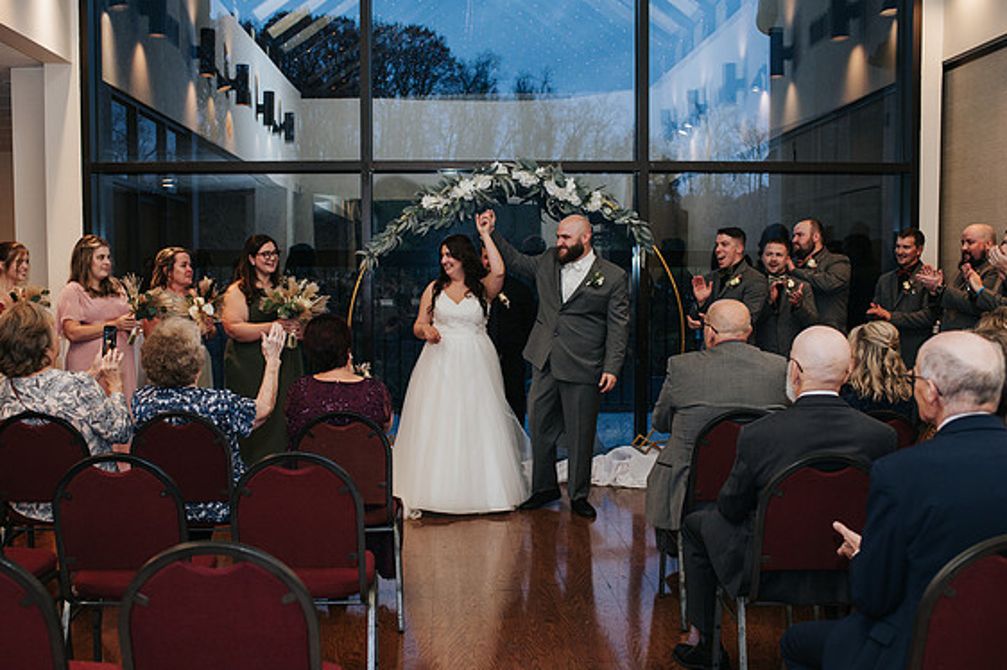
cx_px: 479
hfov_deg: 48.5
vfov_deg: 33.3
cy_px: 363
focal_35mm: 40
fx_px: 1118
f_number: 3.2
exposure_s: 1/200
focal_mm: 35
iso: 800
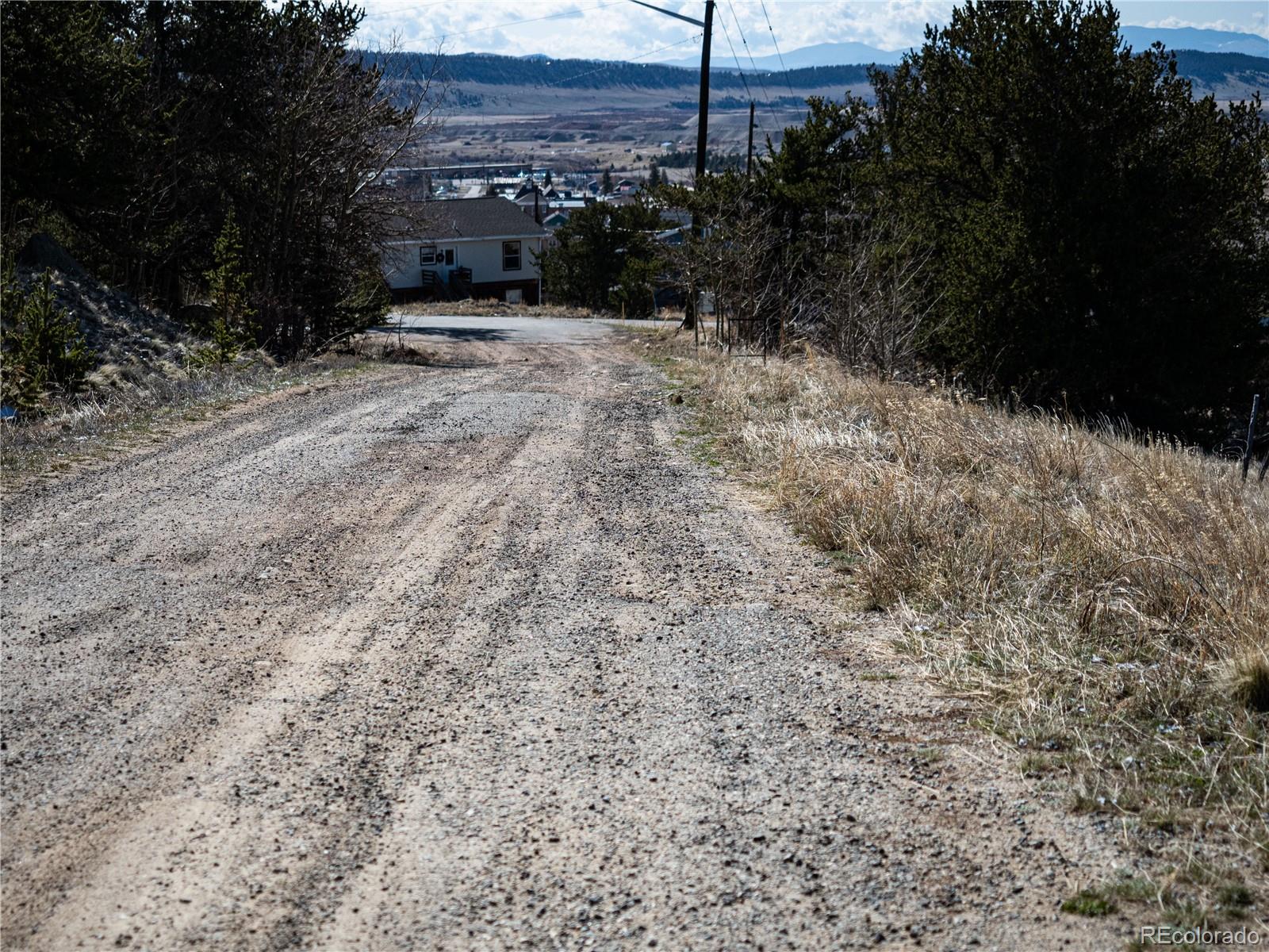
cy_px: 476
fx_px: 2786
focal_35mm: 76
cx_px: 634
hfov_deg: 25.7
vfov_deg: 19.4
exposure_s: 1/8000
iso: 400
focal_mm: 38
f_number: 2.8
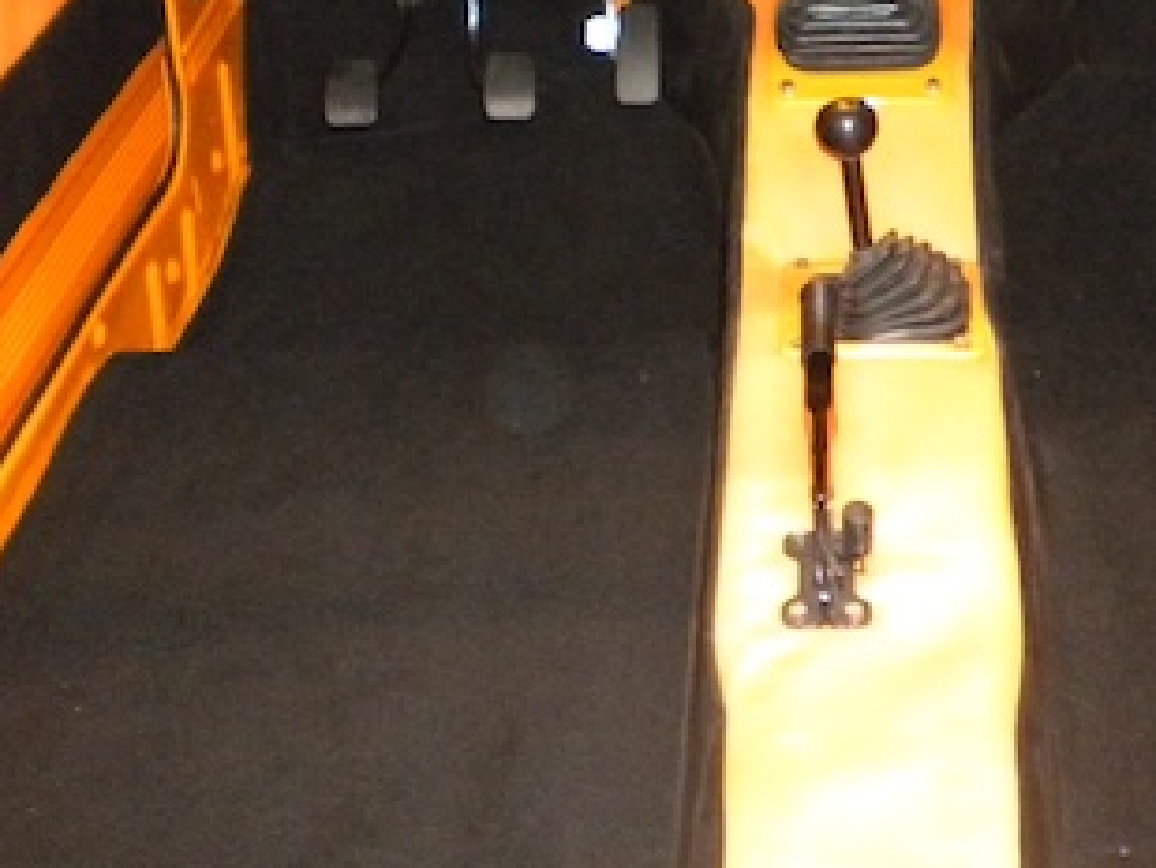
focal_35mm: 68
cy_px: 138
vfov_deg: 21.3
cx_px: 756
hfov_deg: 28.4
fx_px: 2272
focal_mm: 6.3
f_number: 3.1
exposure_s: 1/30
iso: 800
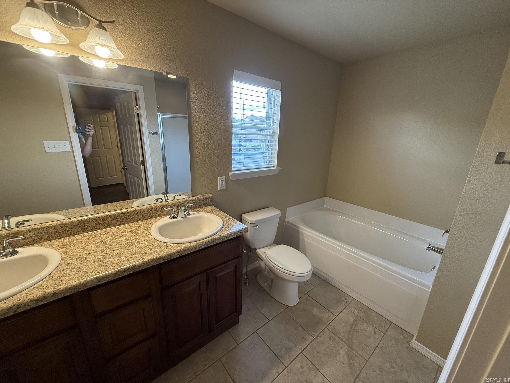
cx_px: 255
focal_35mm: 14
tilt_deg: -16.9
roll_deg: -1.9
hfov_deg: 102.1
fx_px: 206
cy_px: 192
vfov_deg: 85.7
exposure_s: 1/120
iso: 250
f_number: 2.2
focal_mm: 2.22
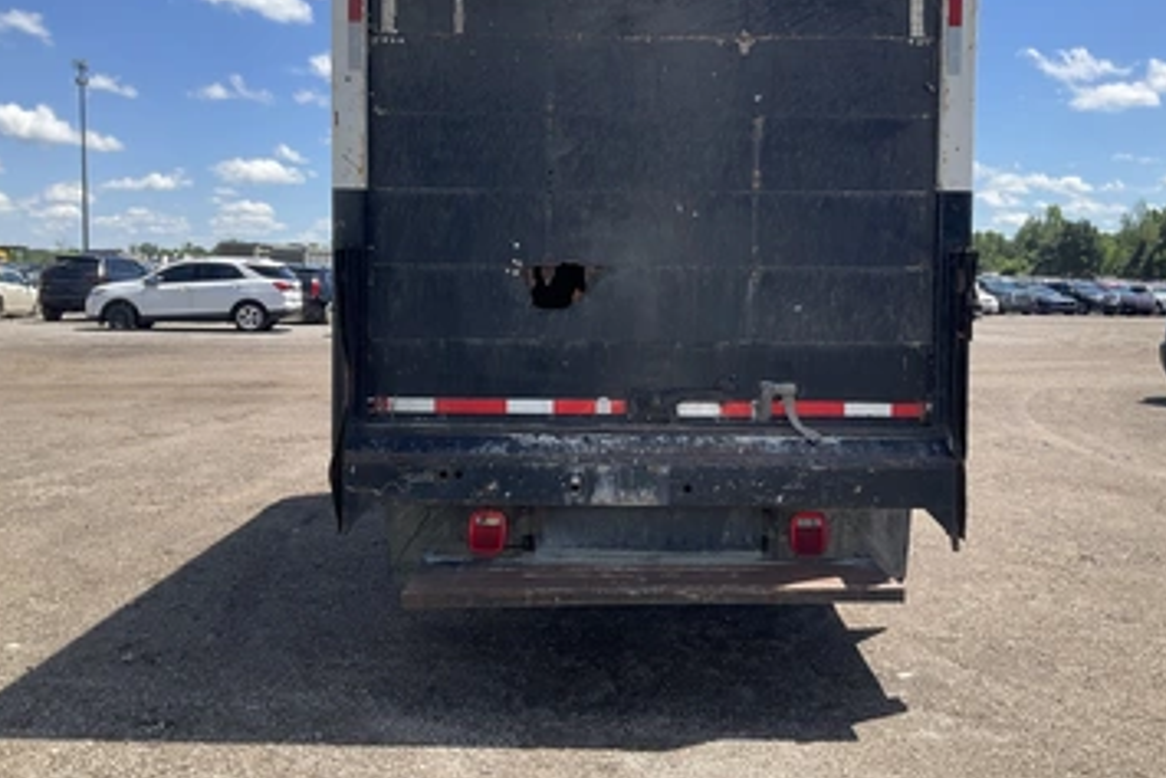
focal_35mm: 34
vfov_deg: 38.8
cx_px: 608
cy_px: 315
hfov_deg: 55.8
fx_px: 1102
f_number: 1.8
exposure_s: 1/1121
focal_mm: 3
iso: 25
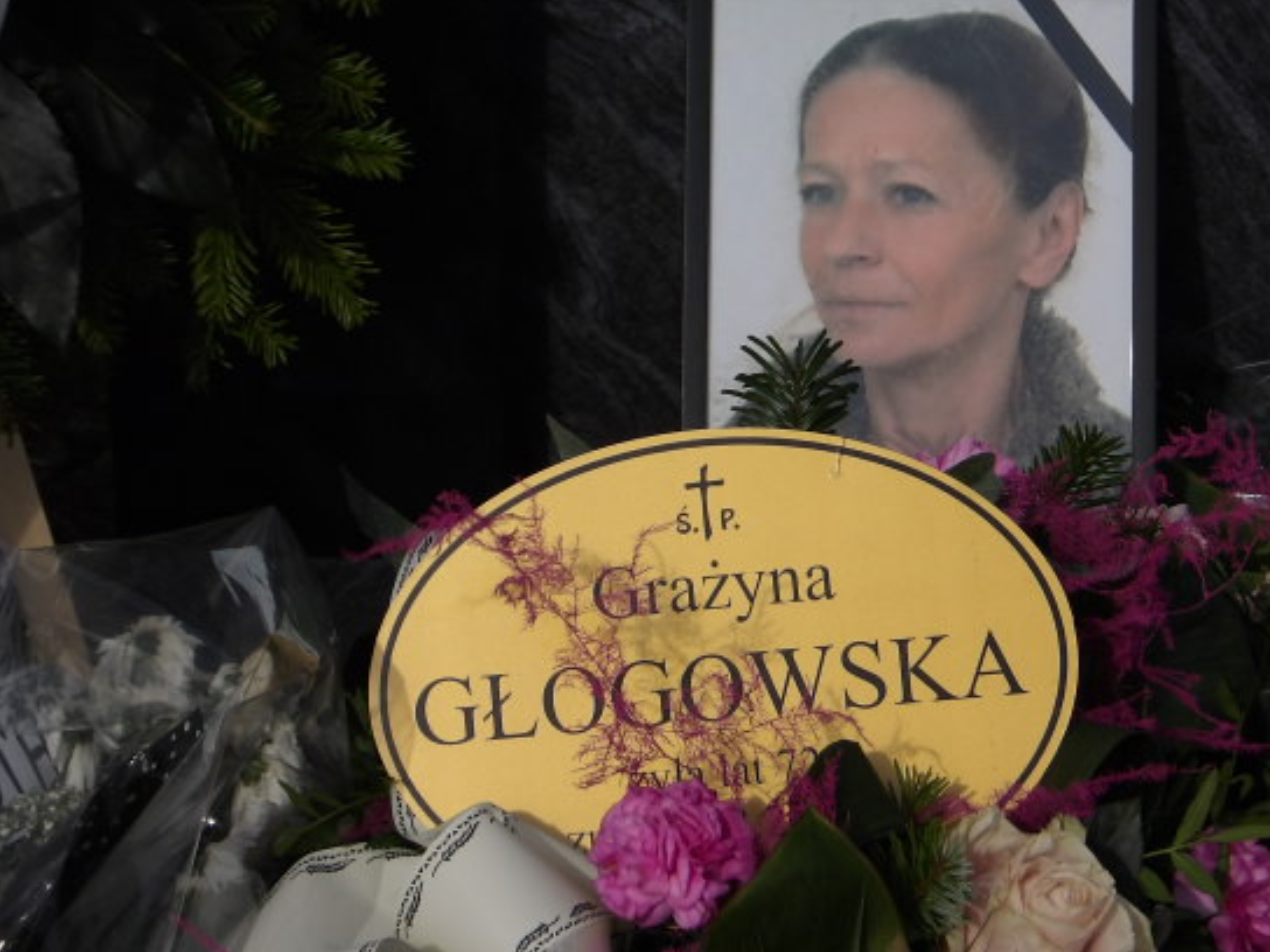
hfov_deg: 15.5
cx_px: 728
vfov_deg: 11.7
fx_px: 4659
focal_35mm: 127
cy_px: 469
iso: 100
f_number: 23.2
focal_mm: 19.6
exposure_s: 1/105
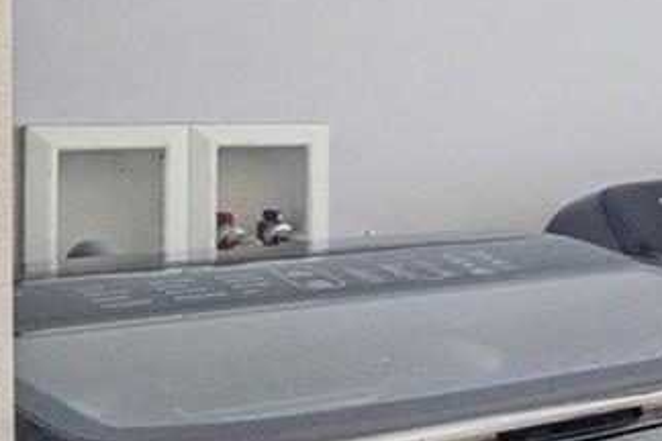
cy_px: 94
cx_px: 1457
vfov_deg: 16.2
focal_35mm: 84
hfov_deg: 16.1
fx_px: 1545
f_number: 8
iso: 320
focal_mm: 17
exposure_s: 1/30
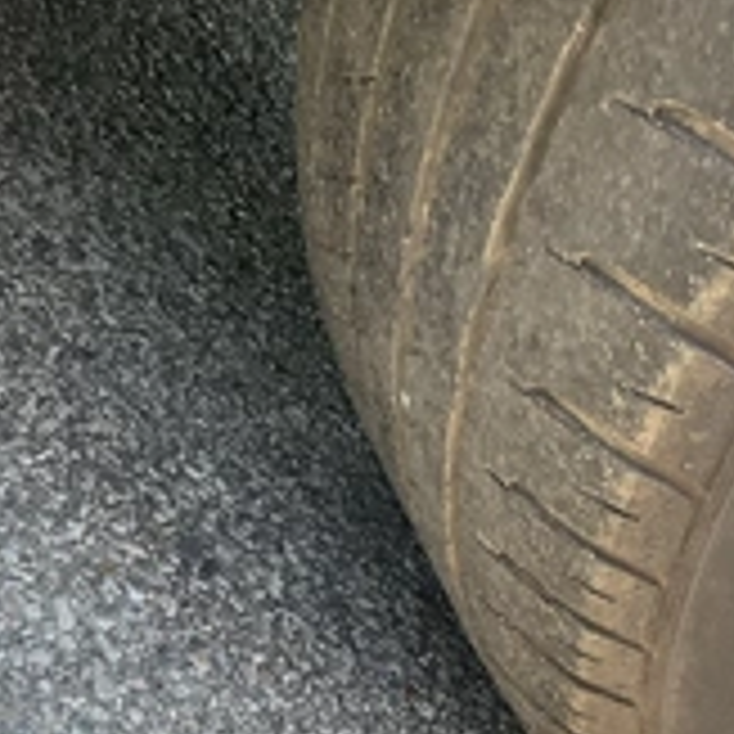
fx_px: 1511
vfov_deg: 27.3
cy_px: 333
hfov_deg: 27.3
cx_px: 378
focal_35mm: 63
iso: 32
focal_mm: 3
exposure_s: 1/144
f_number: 1.8
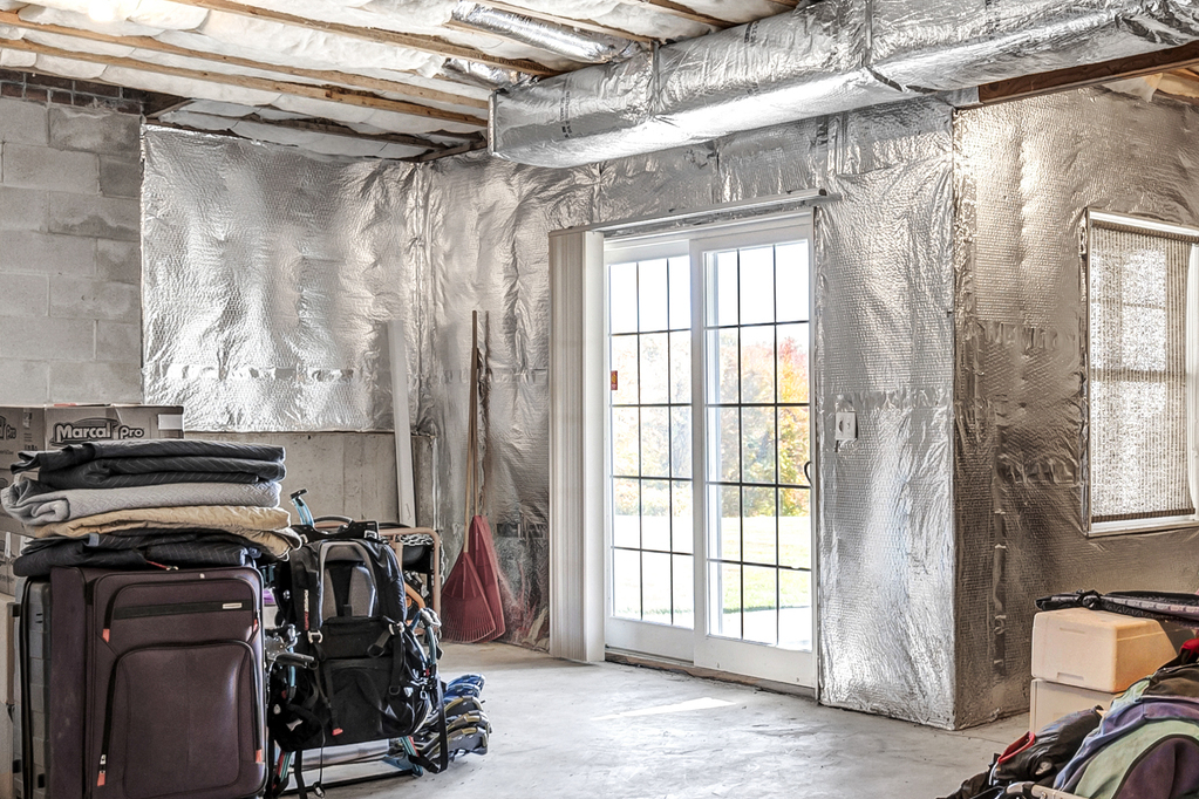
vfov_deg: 31.9
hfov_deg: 44.3
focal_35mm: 42
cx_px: 946
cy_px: 400
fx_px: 1399
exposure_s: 1/10
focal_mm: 14
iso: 320
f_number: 7.1
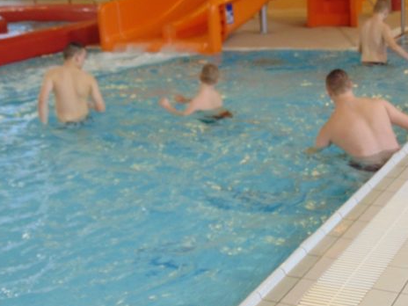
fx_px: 813
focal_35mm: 69
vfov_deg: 21.3
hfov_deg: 28.1
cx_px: 246
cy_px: 122
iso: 80
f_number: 3.5
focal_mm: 9
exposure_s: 1/60
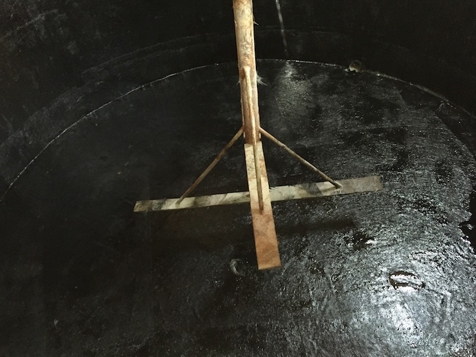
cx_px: 238
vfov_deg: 48.2
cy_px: 178
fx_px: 399
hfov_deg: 61.7
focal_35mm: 29
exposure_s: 1/15
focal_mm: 4.15
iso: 500
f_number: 2.2
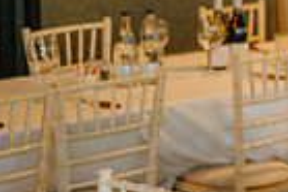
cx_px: 561
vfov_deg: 9.3
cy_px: -30
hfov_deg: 12.5
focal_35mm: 146
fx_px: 1169
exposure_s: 1/200
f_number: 1.4
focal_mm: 35
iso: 800
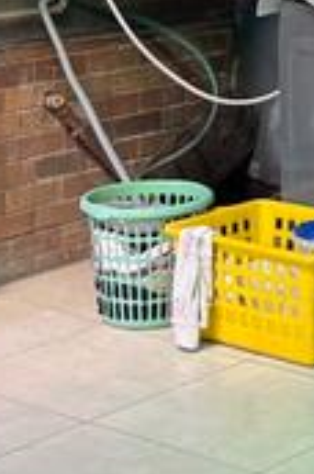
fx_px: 1655
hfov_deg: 10.4
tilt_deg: -4.0
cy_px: -83
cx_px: 490
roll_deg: -0.6
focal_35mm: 126
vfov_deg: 15.7
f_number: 1.6
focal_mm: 5.1
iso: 125
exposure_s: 1/100
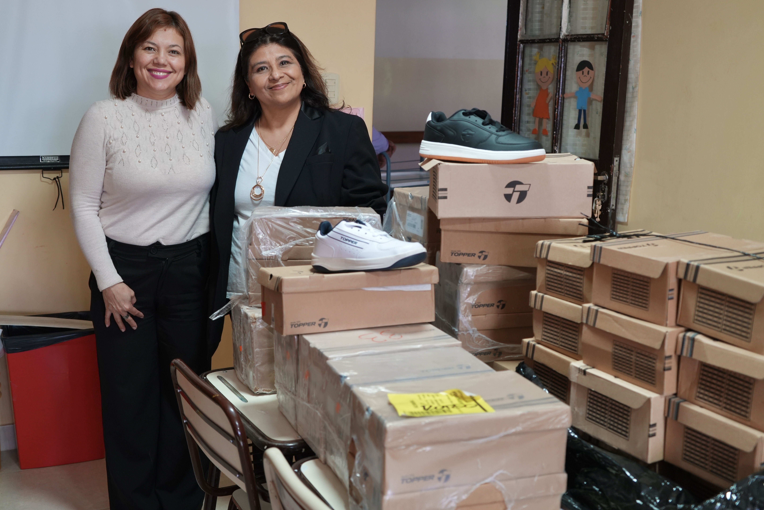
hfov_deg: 47.4
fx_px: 870
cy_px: 256
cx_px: 358
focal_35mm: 41
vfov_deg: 32.6
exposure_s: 1/40
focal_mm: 38
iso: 1000
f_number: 4
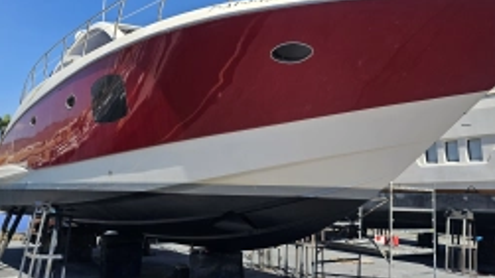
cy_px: 120
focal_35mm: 36
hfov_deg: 54.6
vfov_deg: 32.8
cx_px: 312
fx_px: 472
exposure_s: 1/599
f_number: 1.7
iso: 10
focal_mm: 6.3
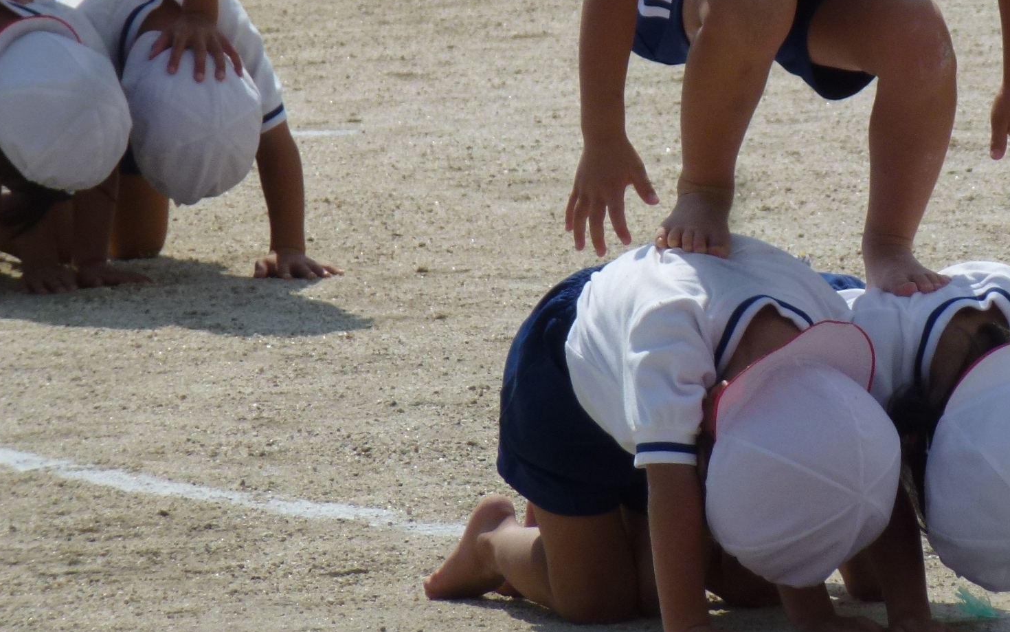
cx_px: 871
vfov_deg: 2.3
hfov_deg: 3.7
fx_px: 15443
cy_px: 123
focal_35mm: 561
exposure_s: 1/1300
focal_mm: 54.5
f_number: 5.7
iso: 100
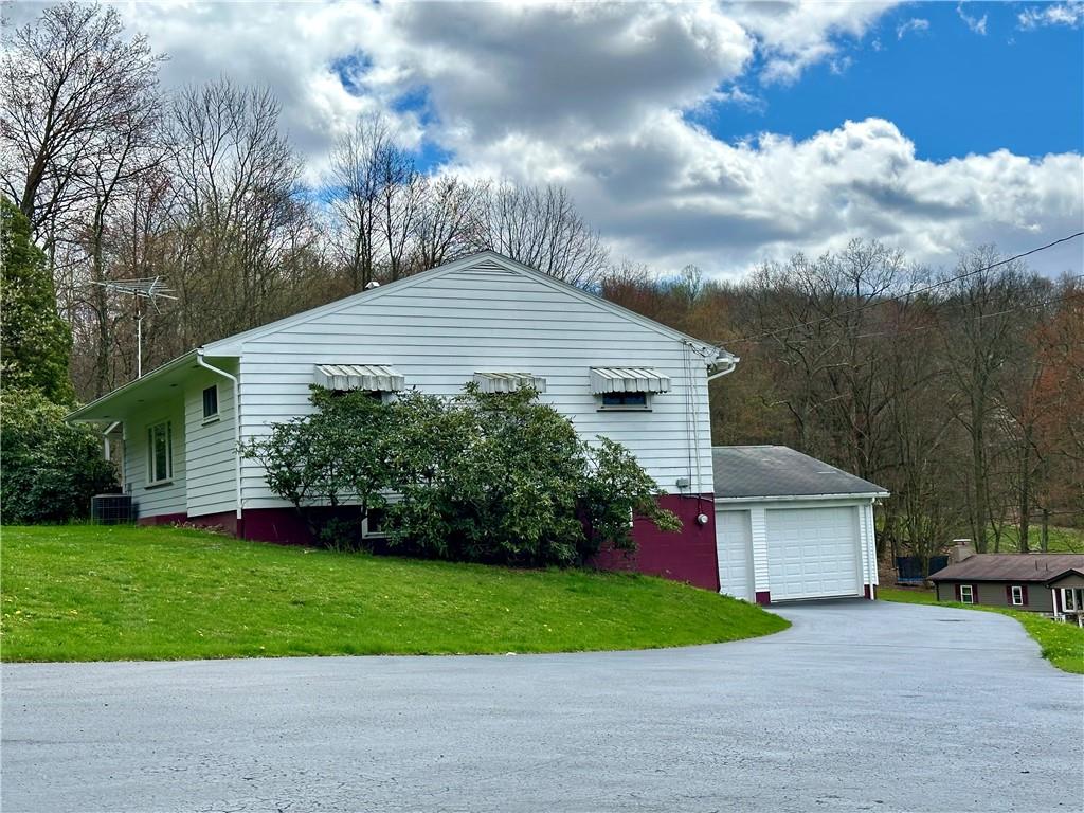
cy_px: 406
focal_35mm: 48
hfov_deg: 39.7
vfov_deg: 30.3
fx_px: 1503
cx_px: 542
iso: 64
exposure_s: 1/4566
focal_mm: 6.86
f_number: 1.78
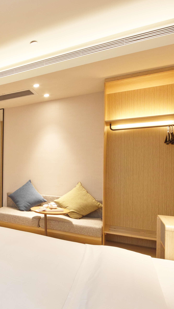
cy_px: 167
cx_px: -29
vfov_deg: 78.6
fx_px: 189
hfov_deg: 38.3
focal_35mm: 23
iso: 100
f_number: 11
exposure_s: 1
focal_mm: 8
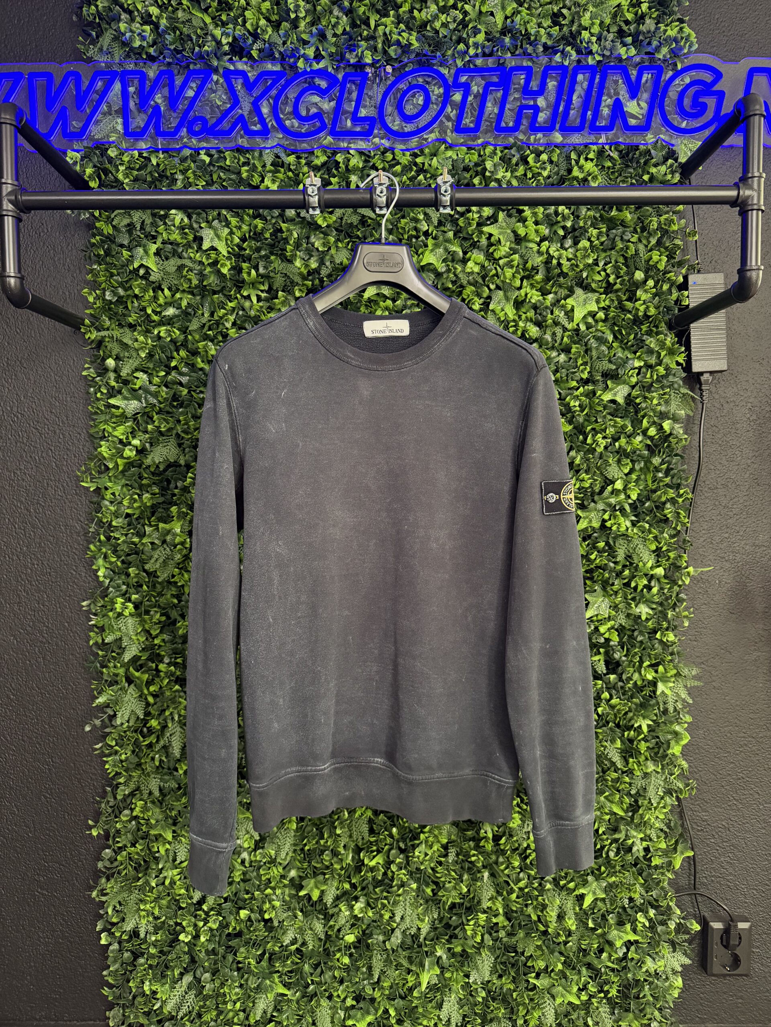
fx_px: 713
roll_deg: -0.6
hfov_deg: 56.8
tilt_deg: -3.4
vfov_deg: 71.6
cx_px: 386
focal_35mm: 24
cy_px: 514
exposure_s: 1/51
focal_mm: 6.76
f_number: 1.78
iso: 500
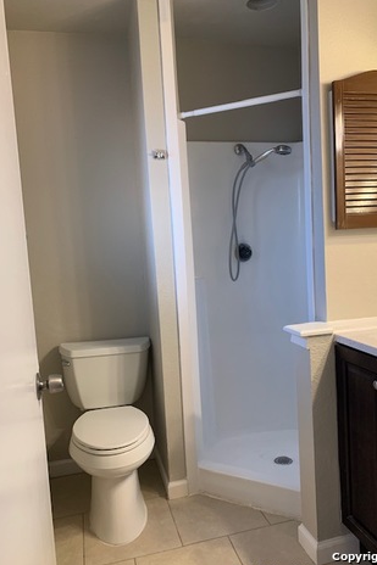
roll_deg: +4.0
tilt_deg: -4.8
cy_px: 285
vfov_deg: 65.5
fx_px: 440
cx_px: 207
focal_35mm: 28
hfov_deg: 46.3
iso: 100
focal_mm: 4.25
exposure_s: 1/60
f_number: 1.8
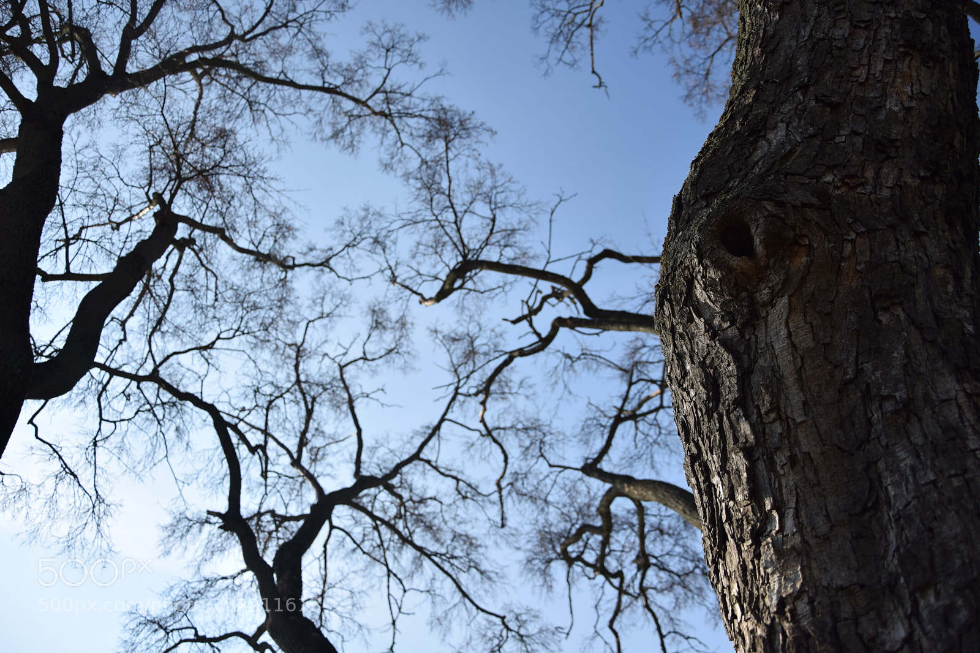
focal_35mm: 27
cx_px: 490
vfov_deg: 47.9
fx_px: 735
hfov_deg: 67.4
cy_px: 326
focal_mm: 18
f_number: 3.5
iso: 100
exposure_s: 1/1000
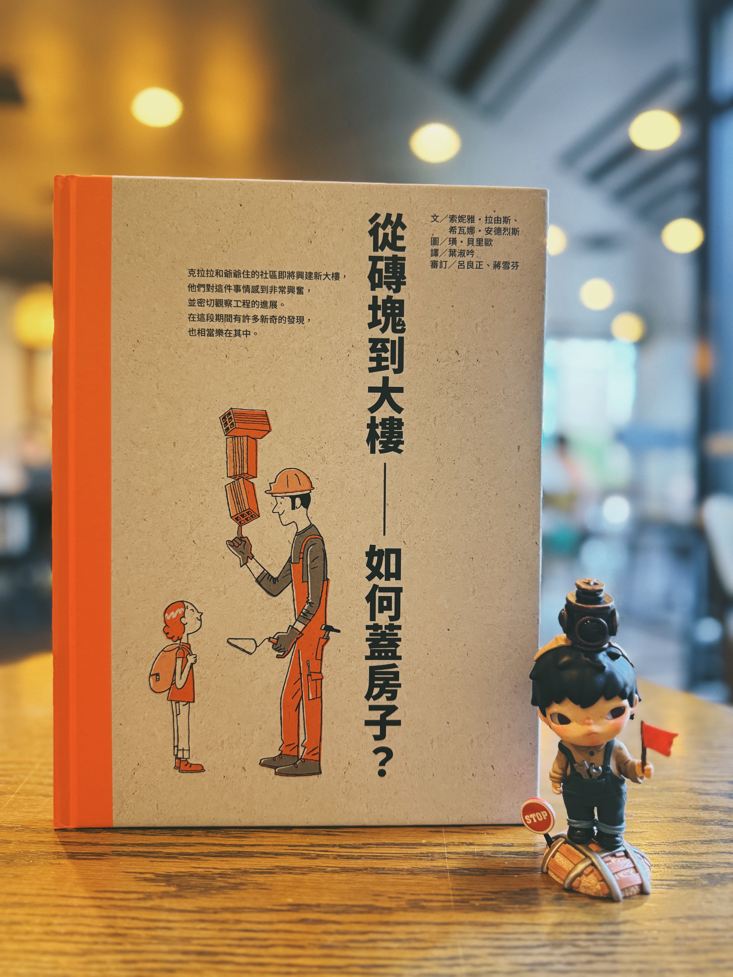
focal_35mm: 24
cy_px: 488
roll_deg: -1.3
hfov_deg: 56.8
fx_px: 678
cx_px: 366
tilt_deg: -1.1
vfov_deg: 71.6
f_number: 1.78
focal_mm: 6.76
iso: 400
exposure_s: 1/60
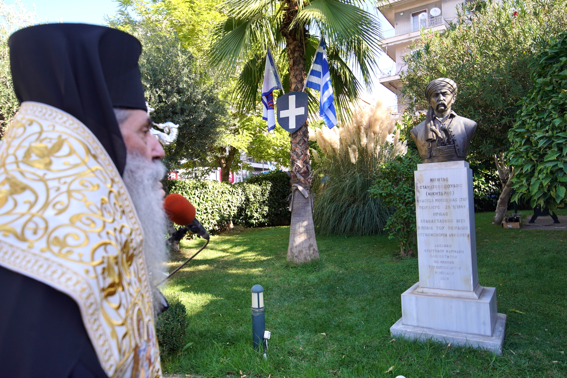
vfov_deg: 49.6
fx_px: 410
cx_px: 284
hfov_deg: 69.4
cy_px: 189
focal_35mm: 26
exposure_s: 1/160
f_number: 5
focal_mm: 26
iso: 100
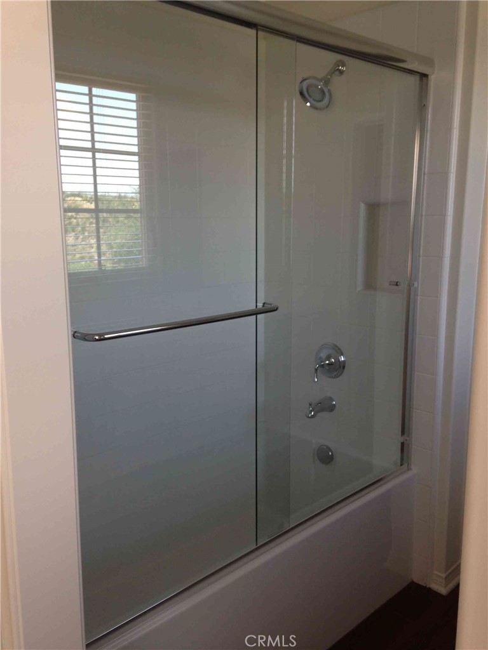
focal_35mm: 33
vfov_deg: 55.4
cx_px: 244
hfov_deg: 42.9
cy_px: 325
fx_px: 620
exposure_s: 1/30
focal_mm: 4.13
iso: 50
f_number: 2.4
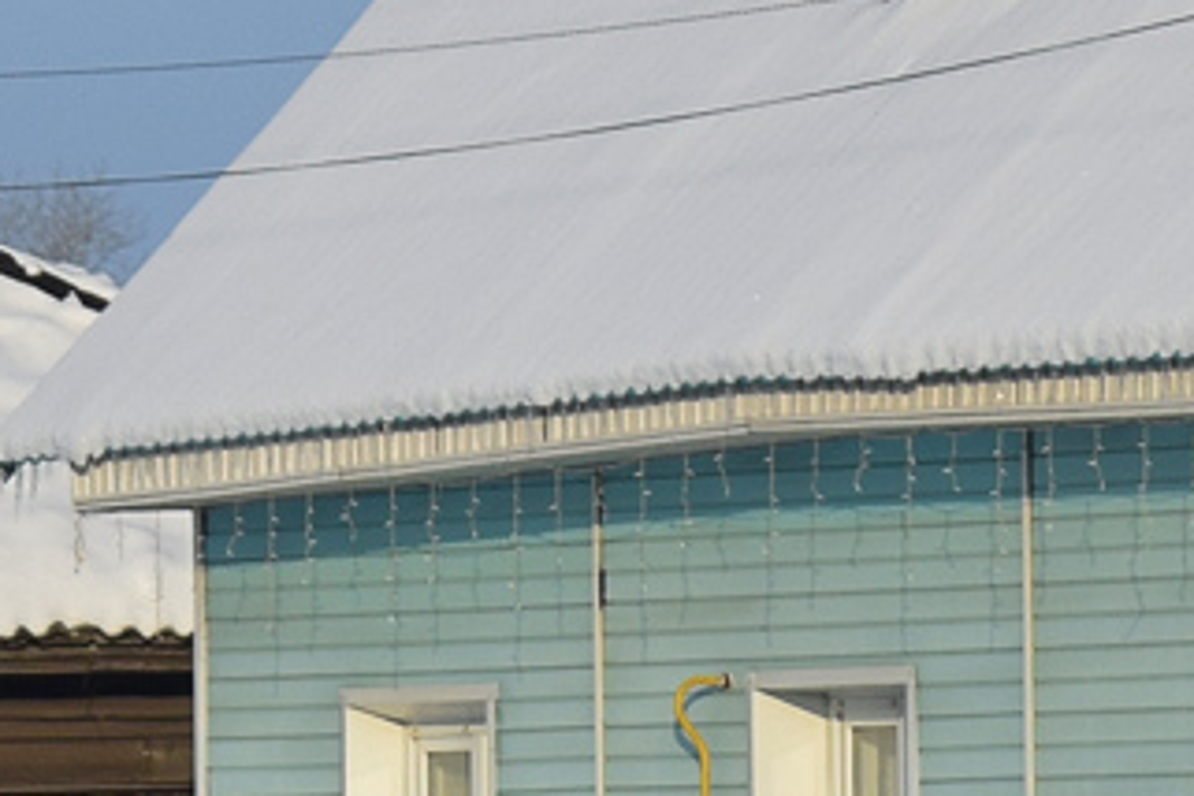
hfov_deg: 6.6
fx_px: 10243
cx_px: -316
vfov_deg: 4.4
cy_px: 971
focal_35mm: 309
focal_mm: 55
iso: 100
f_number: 5.6
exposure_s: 1/640
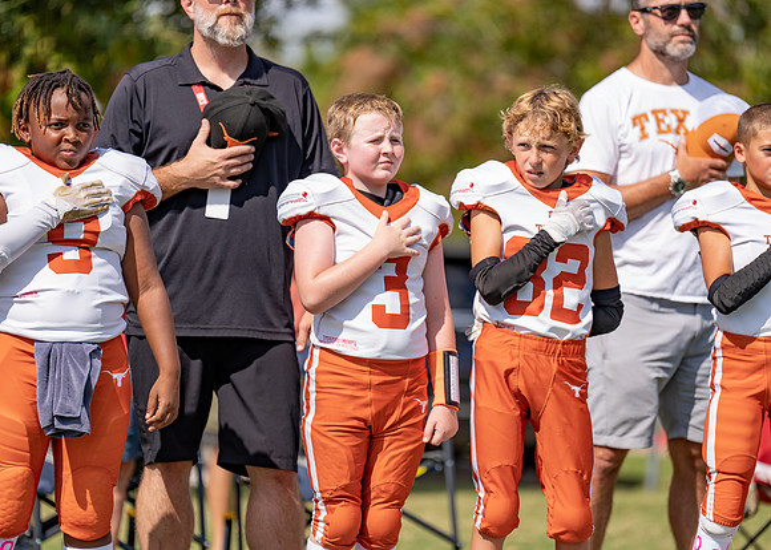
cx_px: 386
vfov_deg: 6.9
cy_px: 275
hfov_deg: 9.6
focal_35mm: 210
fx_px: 4588
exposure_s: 1/1600
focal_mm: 200
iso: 100
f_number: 2.8
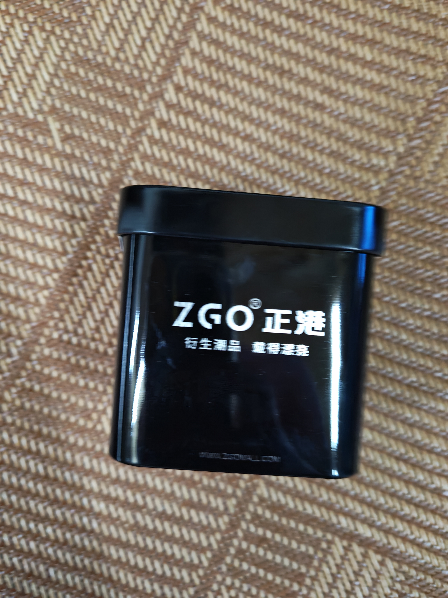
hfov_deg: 51.4
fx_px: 466
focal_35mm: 27
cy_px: 299
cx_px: 224
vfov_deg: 65.3
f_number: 1.9
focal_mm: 6.12
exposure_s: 1/33
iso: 3200
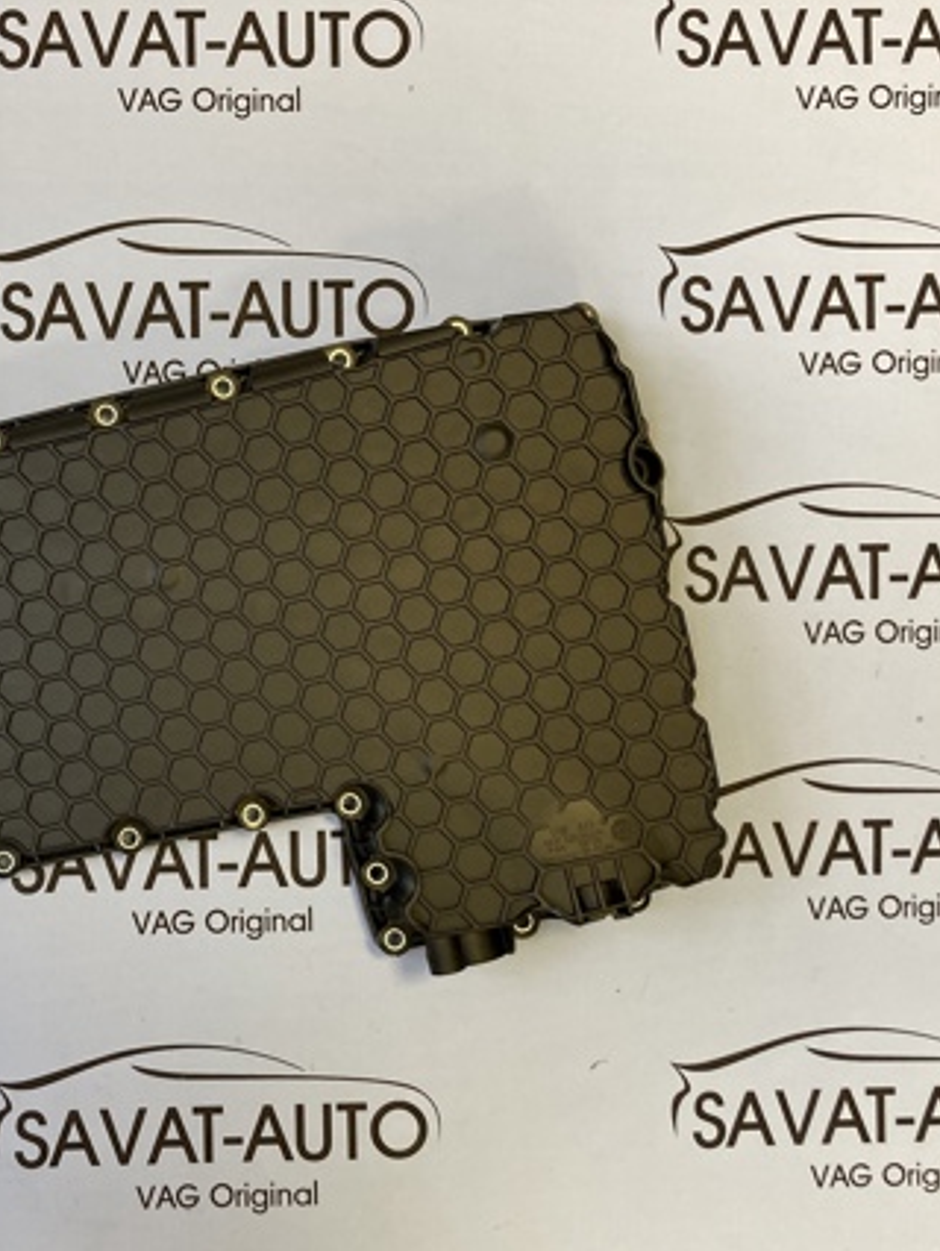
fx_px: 1519
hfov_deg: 33.4
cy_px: 692
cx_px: 197
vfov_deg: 44.7
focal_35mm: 42
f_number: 1.8
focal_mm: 3.99
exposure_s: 1/50
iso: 125
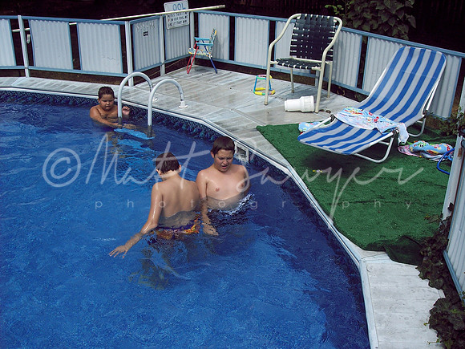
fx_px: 524
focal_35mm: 39
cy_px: 174
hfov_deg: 47.9
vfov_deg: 36.8
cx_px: 232
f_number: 4
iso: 100
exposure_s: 1/750
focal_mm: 8
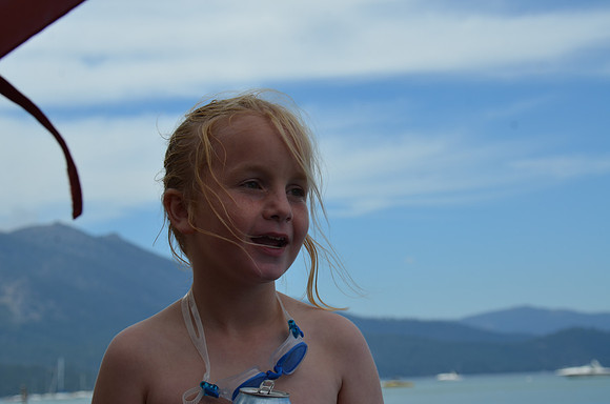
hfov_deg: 19.0
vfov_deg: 12.6
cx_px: 305
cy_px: 202
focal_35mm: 108
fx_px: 1826
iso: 100
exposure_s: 1/250
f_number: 8
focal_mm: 72
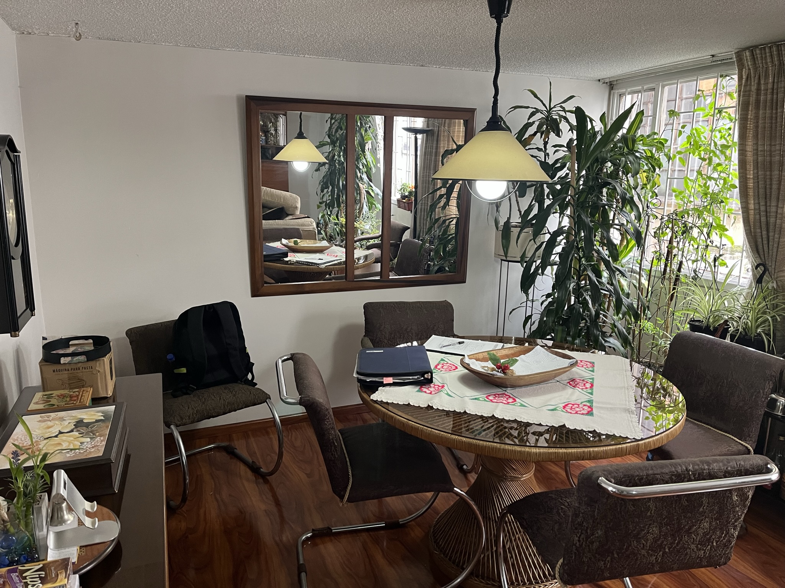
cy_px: 294
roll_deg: -0.3
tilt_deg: -11.0
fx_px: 590
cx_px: 392
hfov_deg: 67.3
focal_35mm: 26
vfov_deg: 53.1
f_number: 1.6
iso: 250
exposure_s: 1/60
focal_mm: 5.1
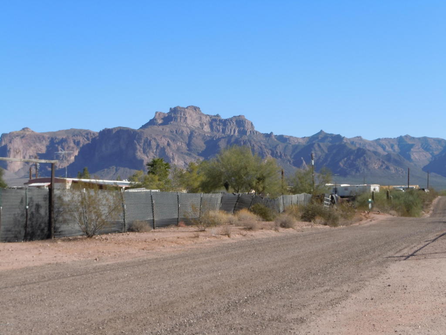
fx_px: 812
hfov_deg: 30.7
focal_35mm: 63
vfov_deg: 23.3
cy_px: 168
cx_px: 223
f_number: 5
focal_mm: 11.2
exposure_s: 1/500
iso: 100
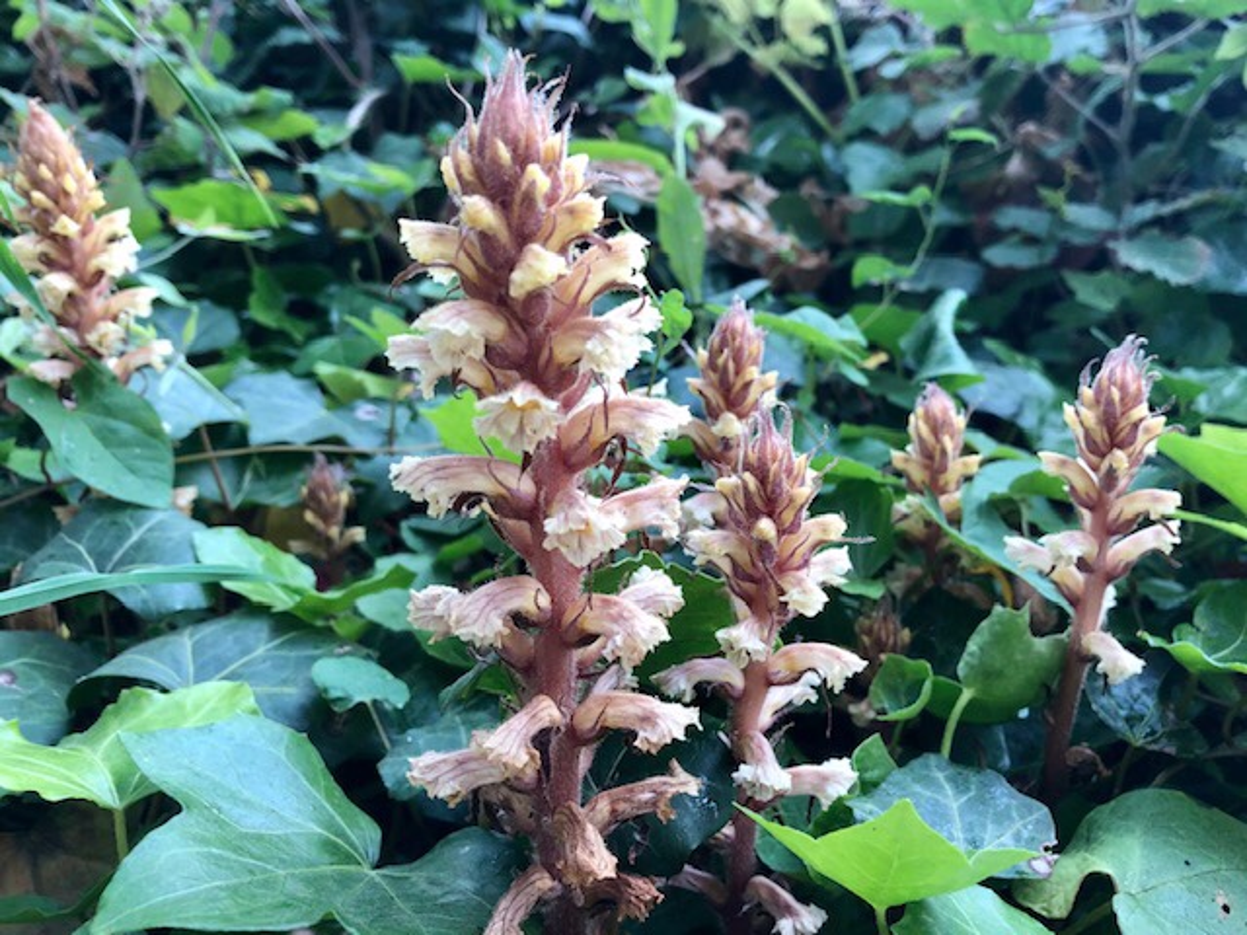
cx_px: 624
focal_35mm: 28
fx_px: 1009
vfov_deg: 49.7
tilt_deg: -26.8
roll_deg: +5.8
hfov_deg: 63.4
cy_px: 468
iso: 64
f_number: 1.8
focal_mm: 4
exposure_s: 1/120
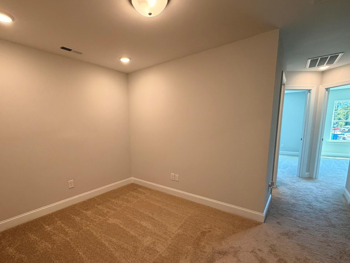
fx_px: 172
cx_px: 154
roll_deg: +2.0
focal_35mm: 17
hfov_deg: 90.6
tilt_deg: -9.9
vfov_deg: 74.3
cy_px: 150
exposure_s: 1/120
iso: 200
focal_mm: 2.22
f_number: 2.2
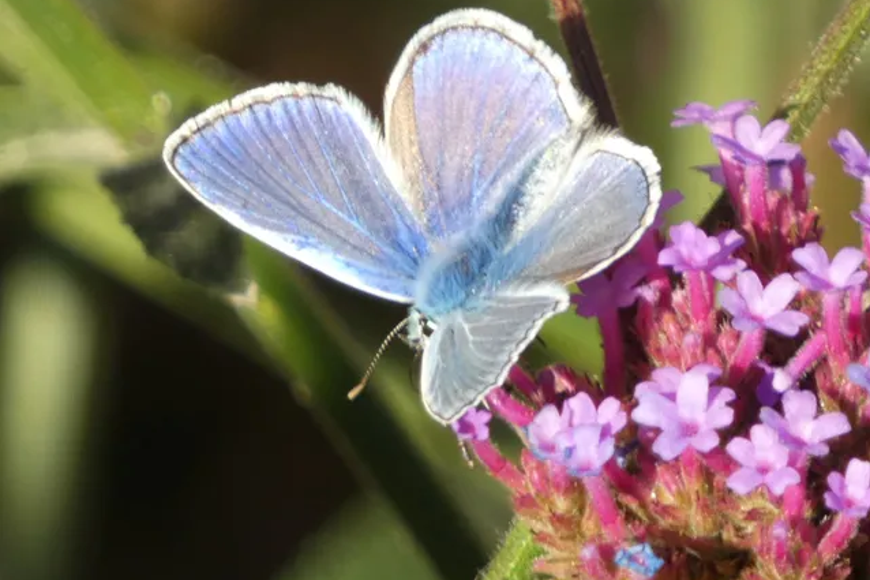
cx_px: 435
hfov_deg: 2.6
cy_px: 258
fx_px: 19086
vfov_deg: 1.7
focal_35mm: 790
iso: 125
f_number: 5.6
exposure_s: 1/100
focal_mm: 135.6
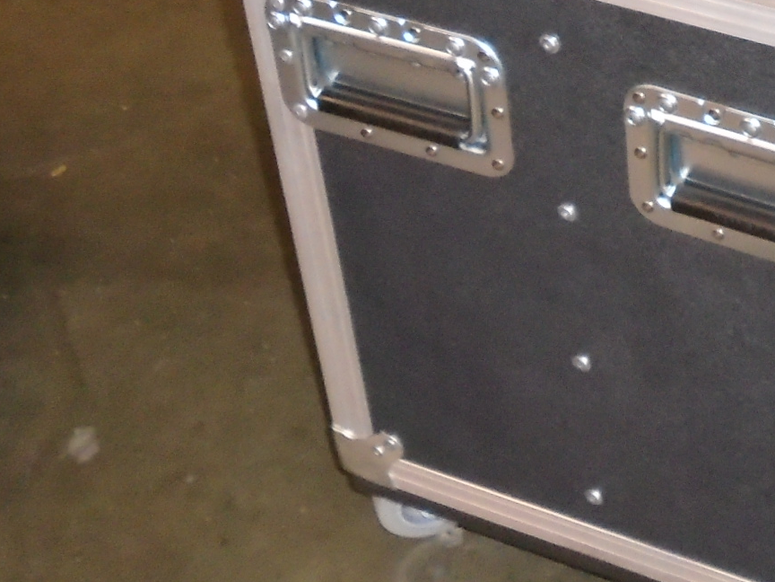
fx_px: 1746
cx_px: 959
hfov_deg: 22.8
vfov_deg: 17.7
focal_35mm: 78
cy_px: -173
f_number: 3.2
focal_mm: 4.6
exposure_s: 1/30
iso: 400
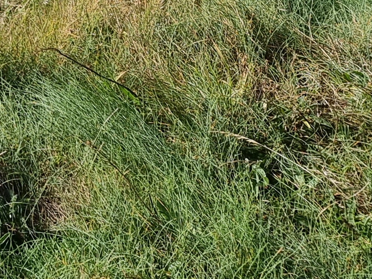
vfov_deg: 10.0
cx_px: -428
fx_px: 1386
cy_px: -400
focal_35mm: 129
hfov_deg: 12.8
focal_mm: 6.7
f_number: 1.8
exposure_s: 1/864
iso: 50
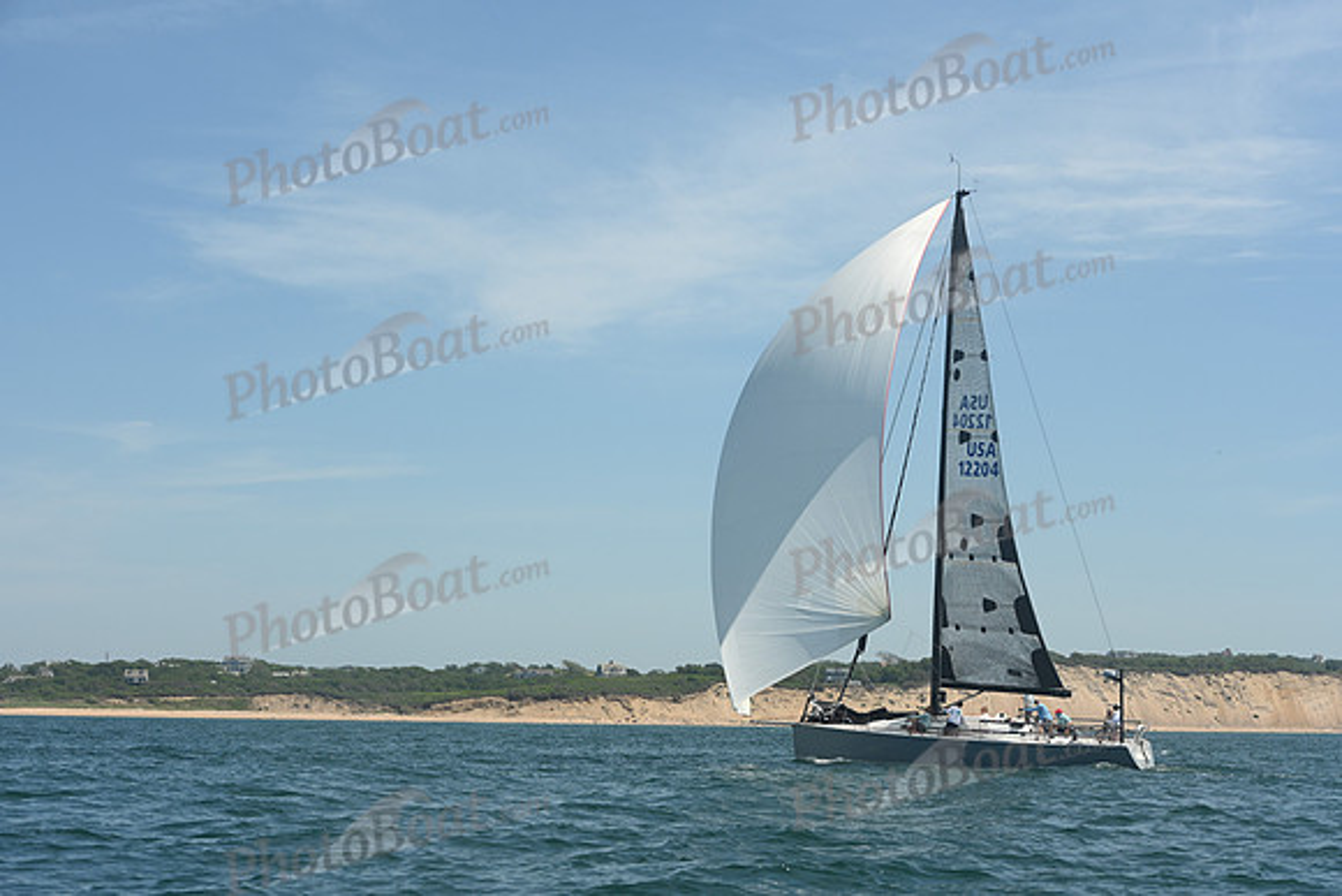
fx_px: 2610
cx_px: 671
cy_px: 448
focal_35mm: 70
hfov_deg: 28.8
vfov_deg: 19.5
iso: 320
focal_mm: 70
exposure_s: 1/1000
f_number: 9
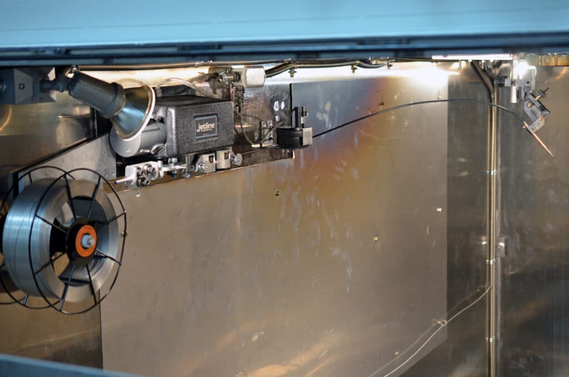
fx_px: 946
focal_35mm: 60
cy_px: 188
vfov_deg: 22.5
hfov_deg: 33.5
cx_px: 284
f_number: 3.5
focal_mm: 40
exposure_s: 1/50
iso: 800
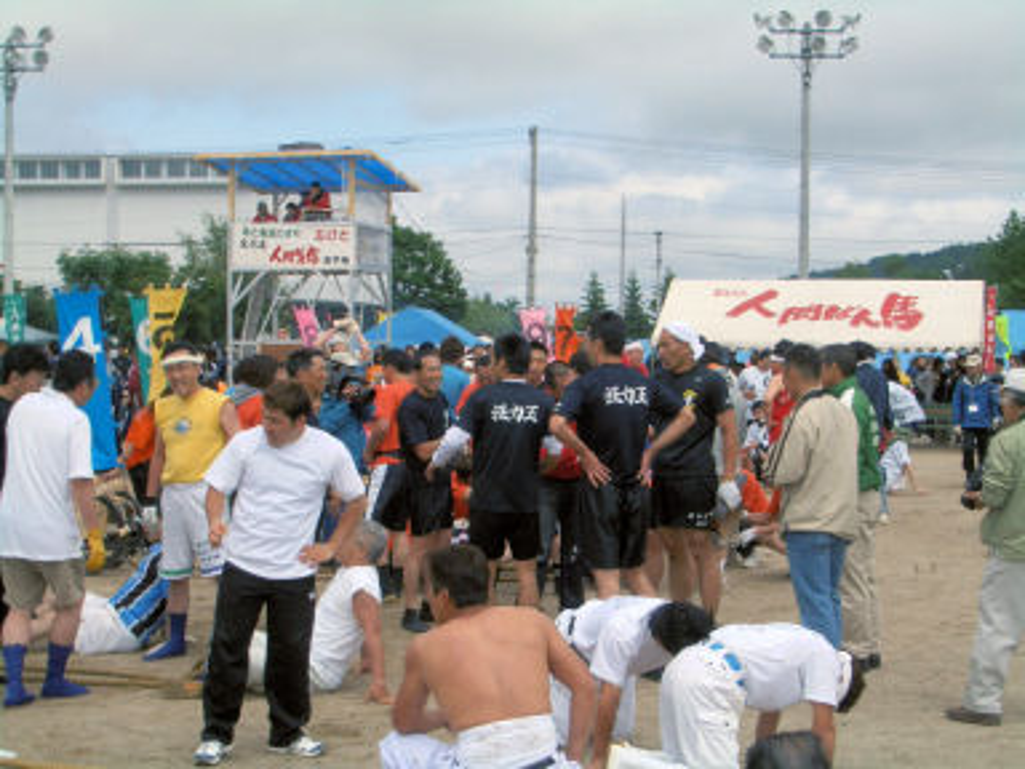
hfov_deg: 31.2
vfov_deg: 23.7
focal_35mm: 62
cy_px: 384
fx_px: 1836
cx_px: 512
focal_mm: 10.2
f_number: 5.6
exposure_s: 1/640
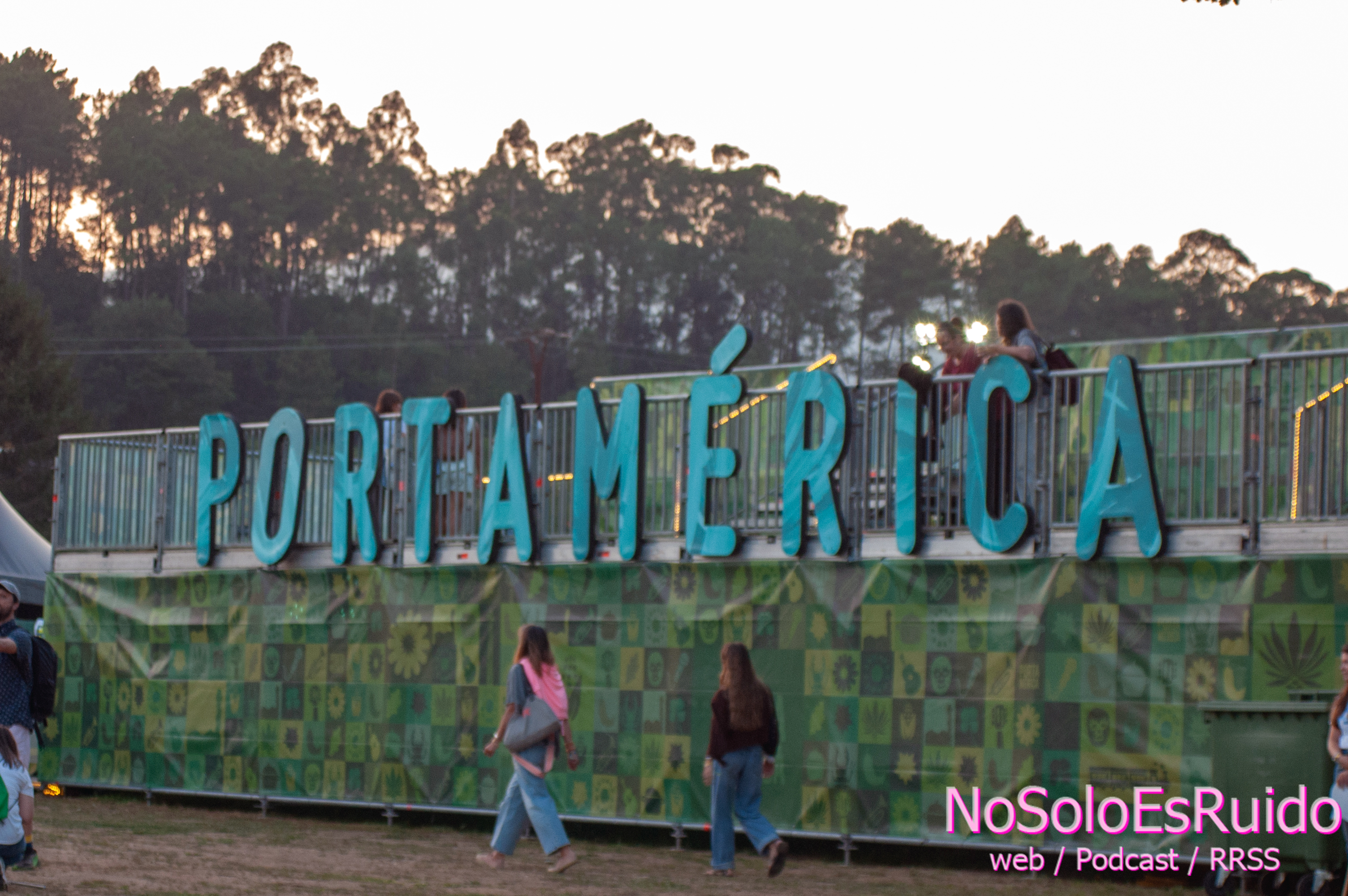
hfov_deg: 17.1
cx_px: 674
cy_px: 448
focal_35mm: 120
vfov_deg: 11.4
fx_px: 4489
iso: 800
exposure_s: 1/80
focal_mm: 80
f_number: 5.6
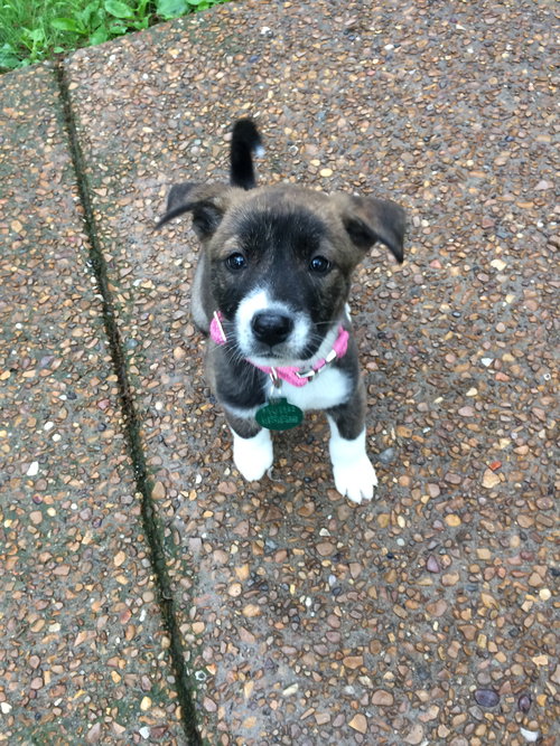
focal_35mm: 29
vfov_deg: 61.7
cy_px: 373
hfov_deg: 48.2
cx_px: 280
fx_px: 626
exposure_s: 1/30
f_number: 2.2
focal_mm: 4.15
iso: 50
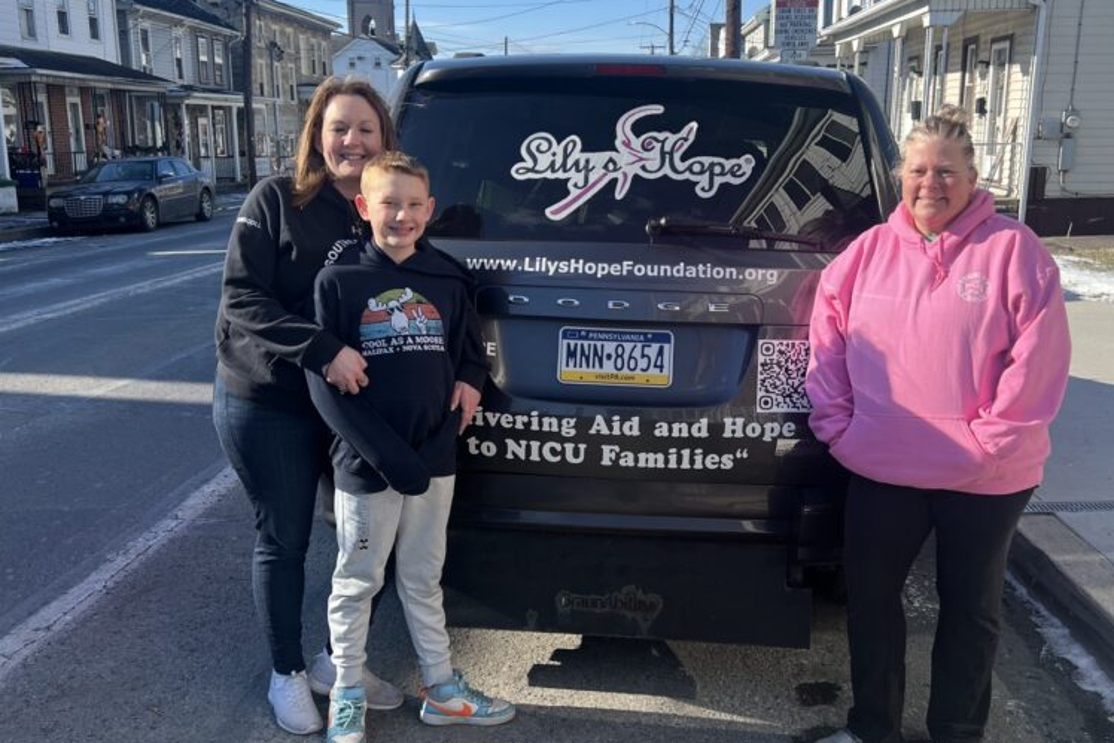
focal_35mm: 37
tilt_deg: -10.0
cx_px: 548
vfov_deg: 36.0
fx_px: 1145
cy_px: 371
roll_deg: -0.3
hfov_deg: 51.9
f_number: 1.5
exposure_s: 1/2123
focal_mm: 5.7
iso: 50
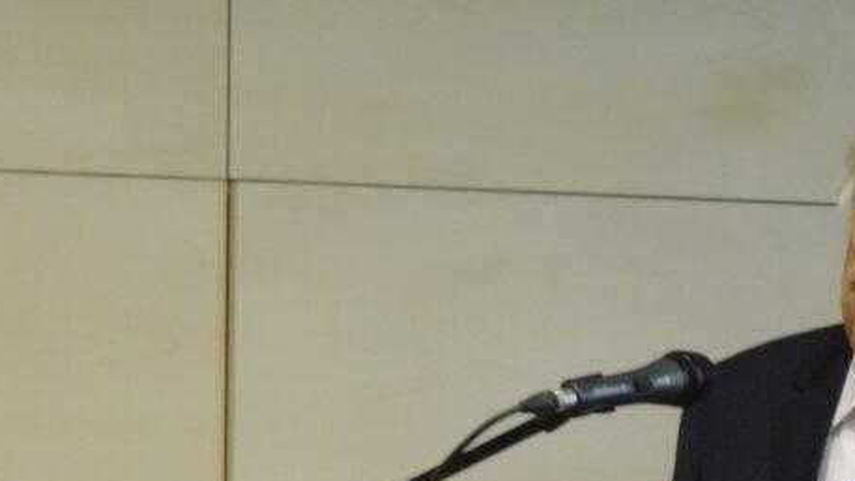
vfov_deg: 3.2
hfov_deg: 5.7
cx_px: 857
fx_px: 8569
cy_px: 539
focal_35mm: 378
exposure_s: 1/25
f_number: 4.4
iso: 800
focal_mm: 27.6
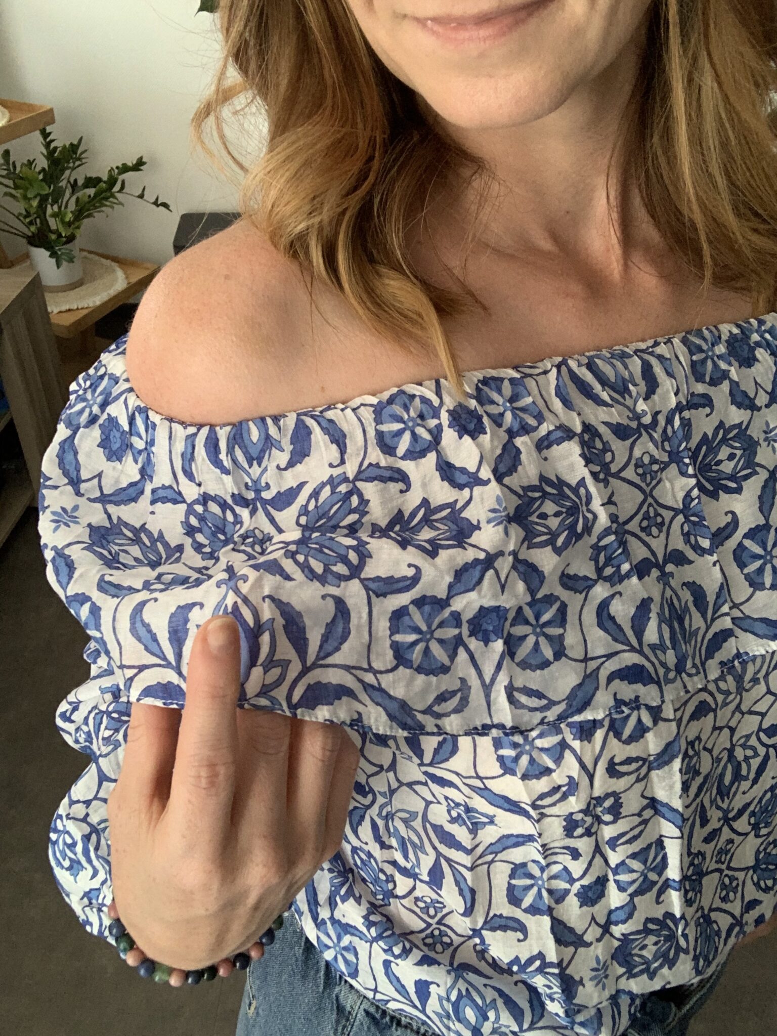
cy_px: 518
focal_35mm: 32
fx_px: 958
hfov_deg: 44.2
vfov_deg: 56.8
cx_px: 388
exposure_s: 1/40
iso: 320
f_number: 2.2
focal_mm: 2.87
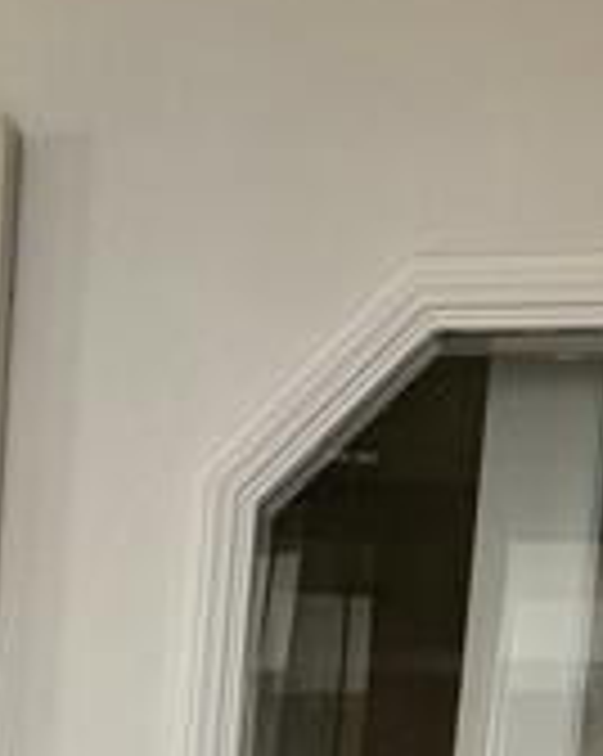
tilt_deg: -9.3
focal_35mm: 143
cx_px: -306
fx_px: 3196
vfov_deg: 11.9
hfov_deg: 10.4
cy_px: 1552
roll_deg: -3.1
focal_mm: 6.76
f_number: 1.78
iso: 160
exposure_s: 1/120
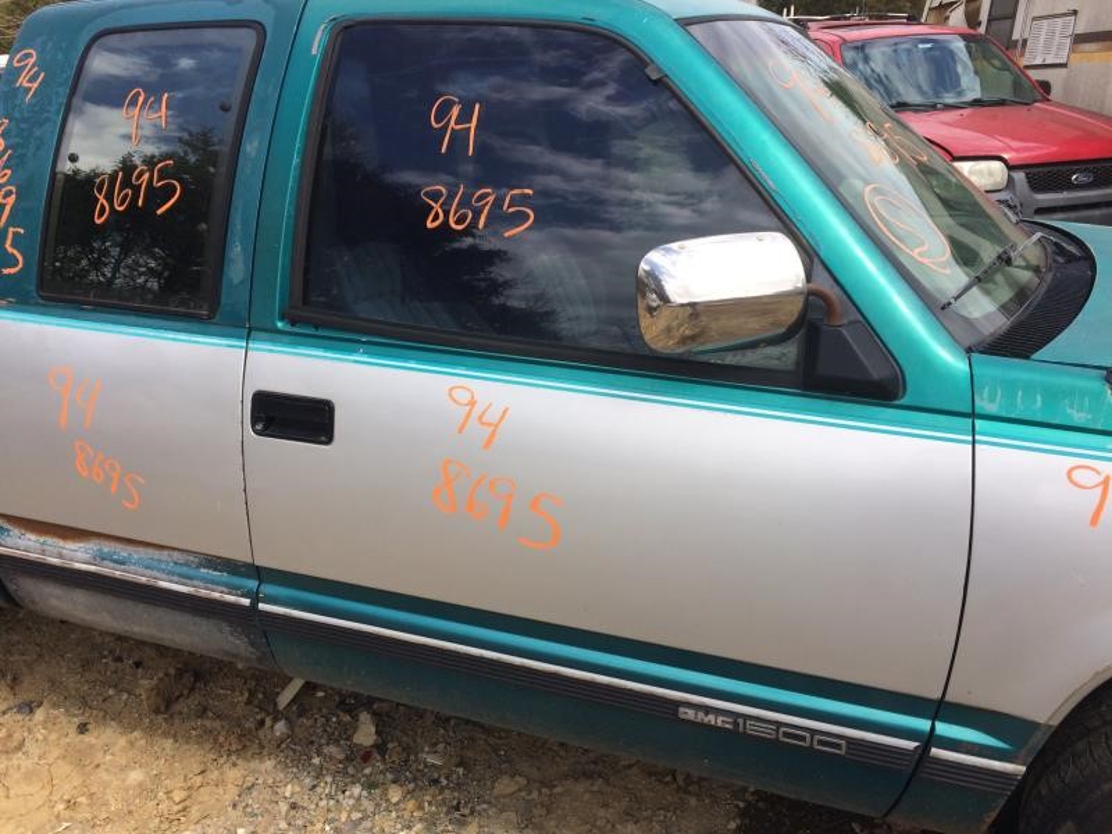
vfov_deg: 48.2
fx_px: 932
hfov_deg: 61.7
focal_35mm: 29
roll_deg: +6.1
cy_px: 417
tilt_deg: -12.9
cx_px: 556
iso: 32
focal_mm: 4.15
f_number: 2.2
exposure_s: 1/1140
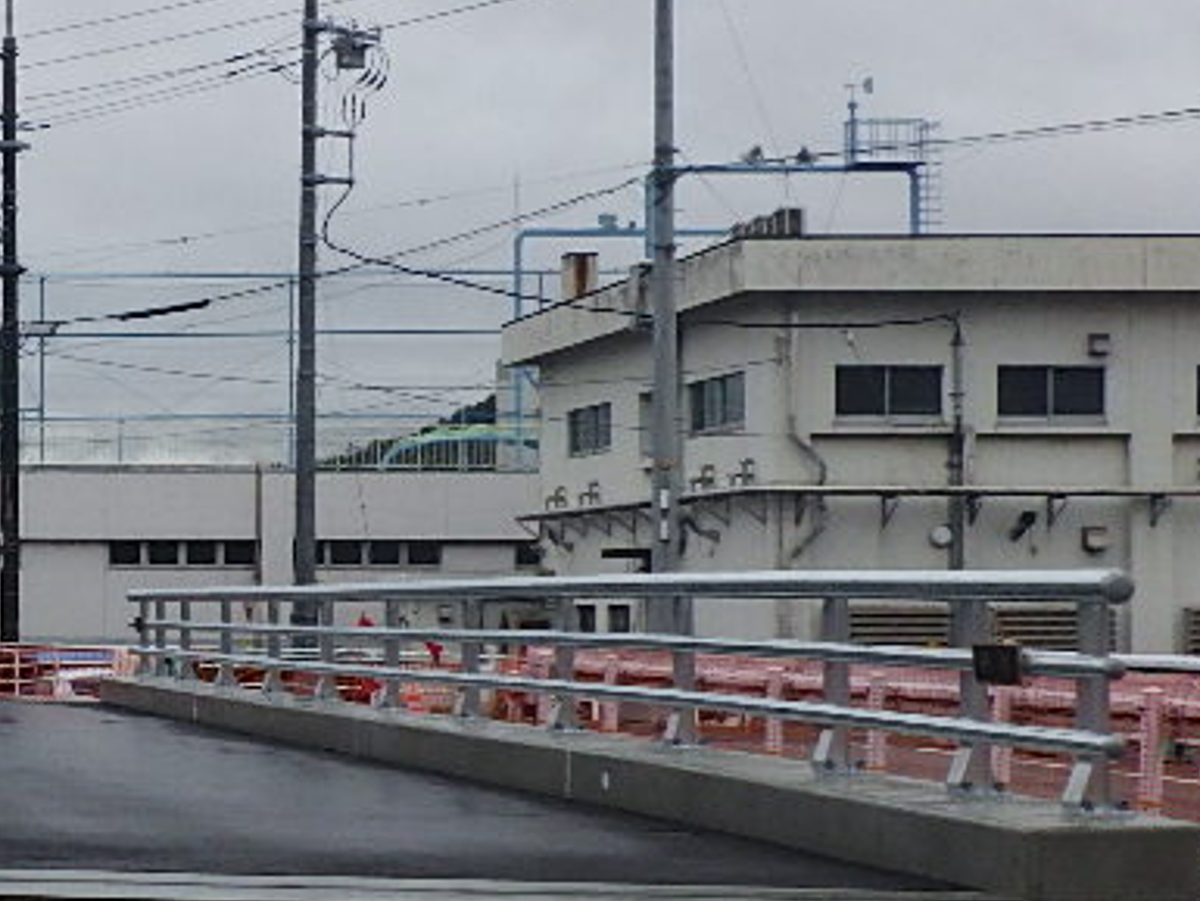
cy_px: 533
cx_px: -399
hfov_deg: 19.3
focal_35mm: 93
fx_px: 3225
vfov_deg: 15.9
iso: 125
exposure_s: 1/640
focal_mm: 5
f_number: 4.2
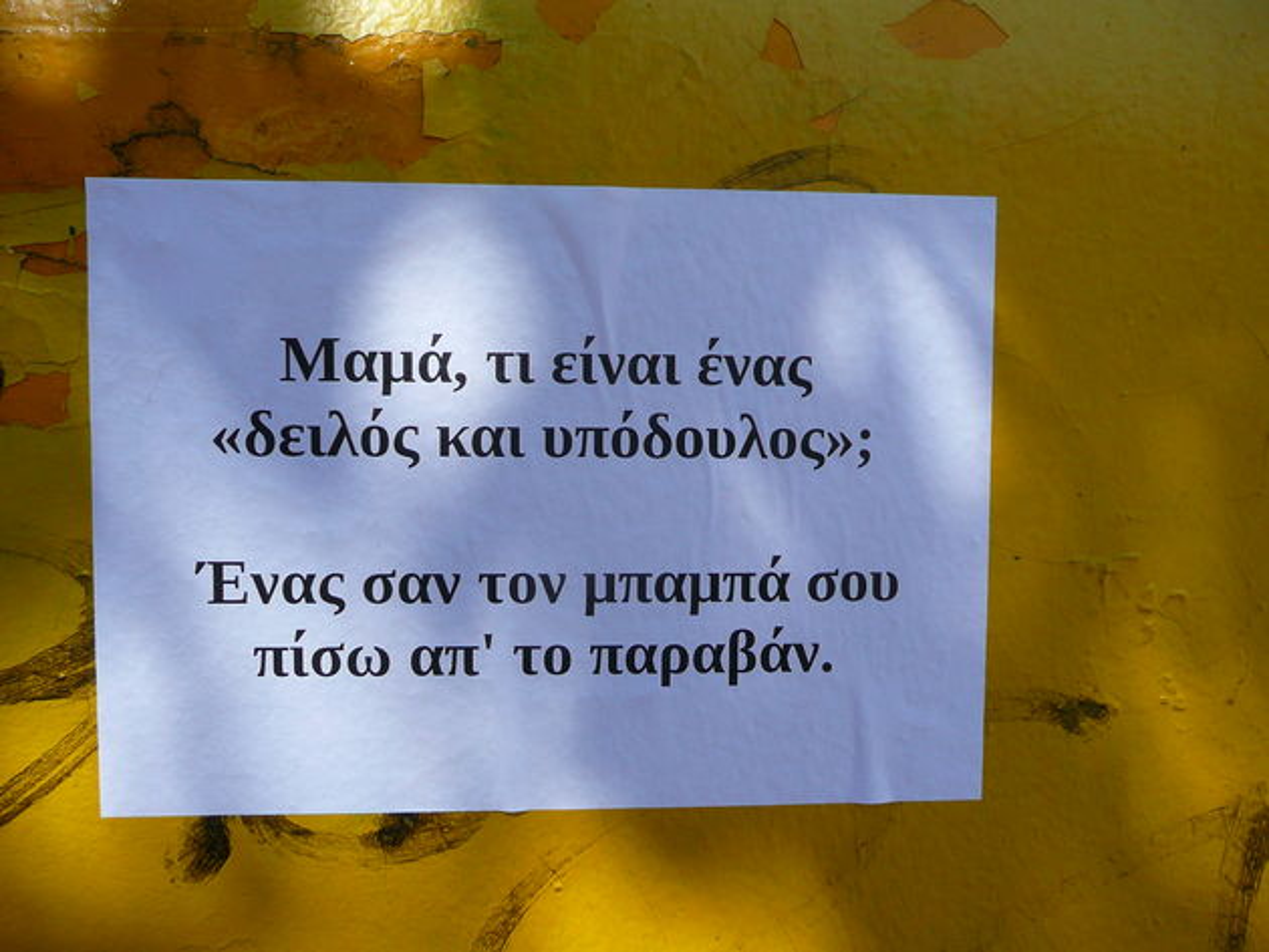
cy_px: 476
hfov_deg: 63.4
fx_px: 1027
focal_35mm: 28
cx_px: 634
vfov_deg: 49.8
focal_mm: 4.6
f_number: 3.3
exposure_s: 1/640
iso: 100
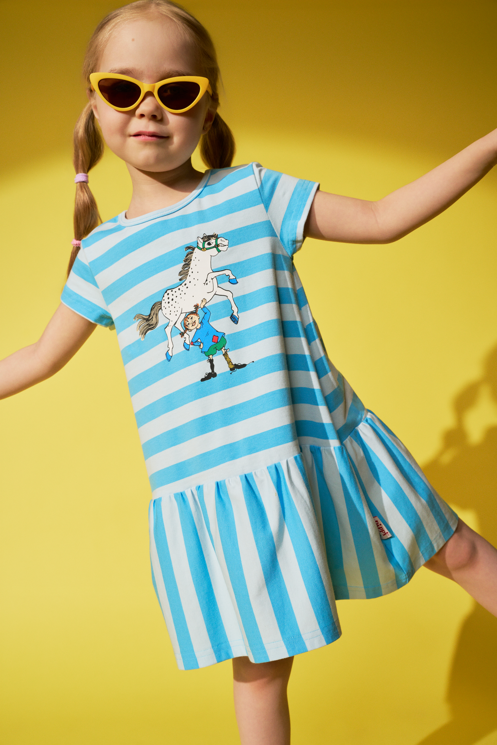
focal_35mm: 35
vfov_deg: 54.4
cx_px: 248
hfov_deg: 37.9
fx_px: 725
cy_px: 372
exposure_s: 1/200
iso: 400
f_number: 5.6
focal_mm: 35
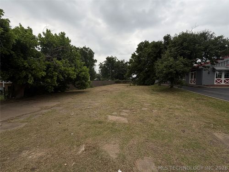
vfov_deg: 85.7
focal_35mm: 14
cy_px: 86
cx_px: 114
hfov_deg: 102.1
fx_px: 93
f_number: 2.2
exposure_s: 1/502
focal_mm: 2.22
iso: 50
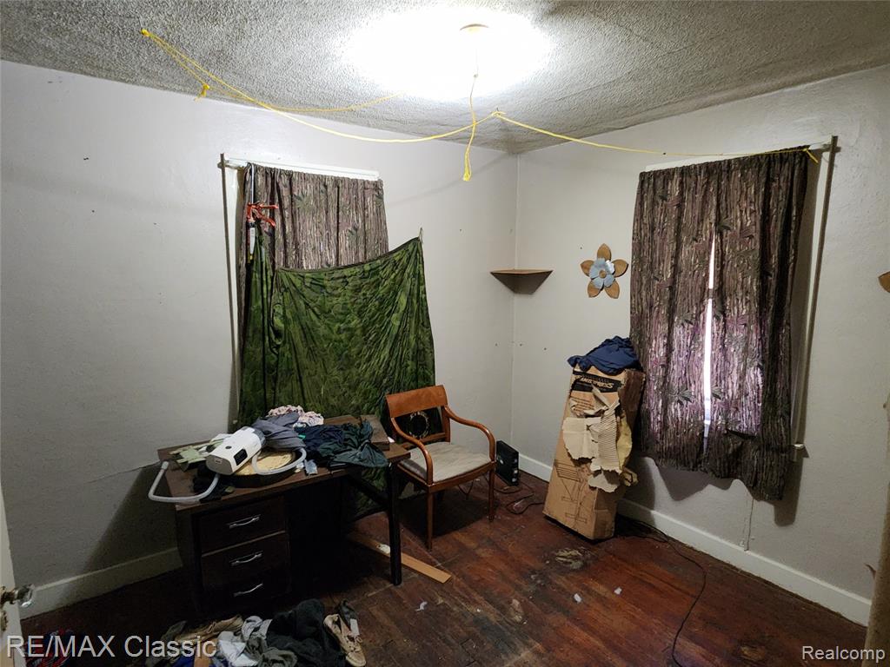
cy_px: 334
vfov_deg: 89.9
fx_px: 334
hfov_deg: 106.2
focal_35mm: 13
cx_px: 445
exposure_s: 1/24
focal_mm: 2.2
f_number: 2.2
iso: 640
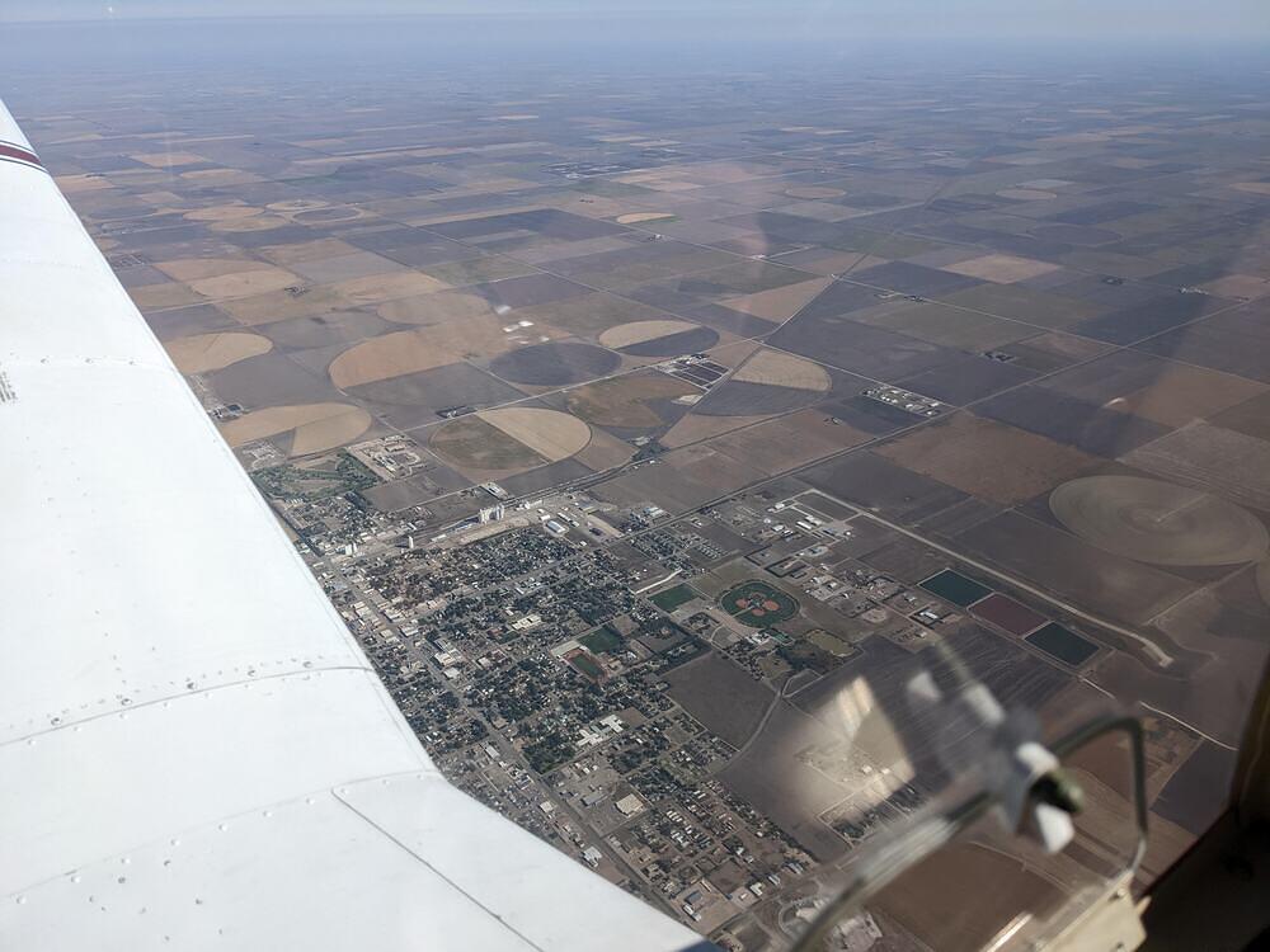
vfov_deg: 51.4
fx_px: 991
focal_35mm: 27
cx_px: 635
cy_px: 476
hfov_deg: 65.3
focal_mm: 4.38
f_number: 1.73
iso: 70
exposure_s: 1/5848
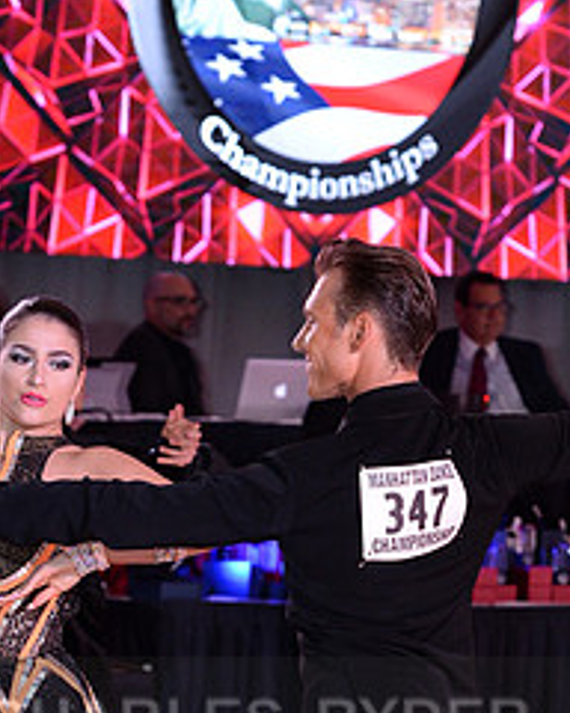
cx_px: 168
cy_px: 758
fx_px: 5820
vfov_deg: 7.0
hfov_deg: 5.6
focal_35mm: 276
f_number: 5
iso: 2000
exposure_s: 1/250
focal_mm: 122
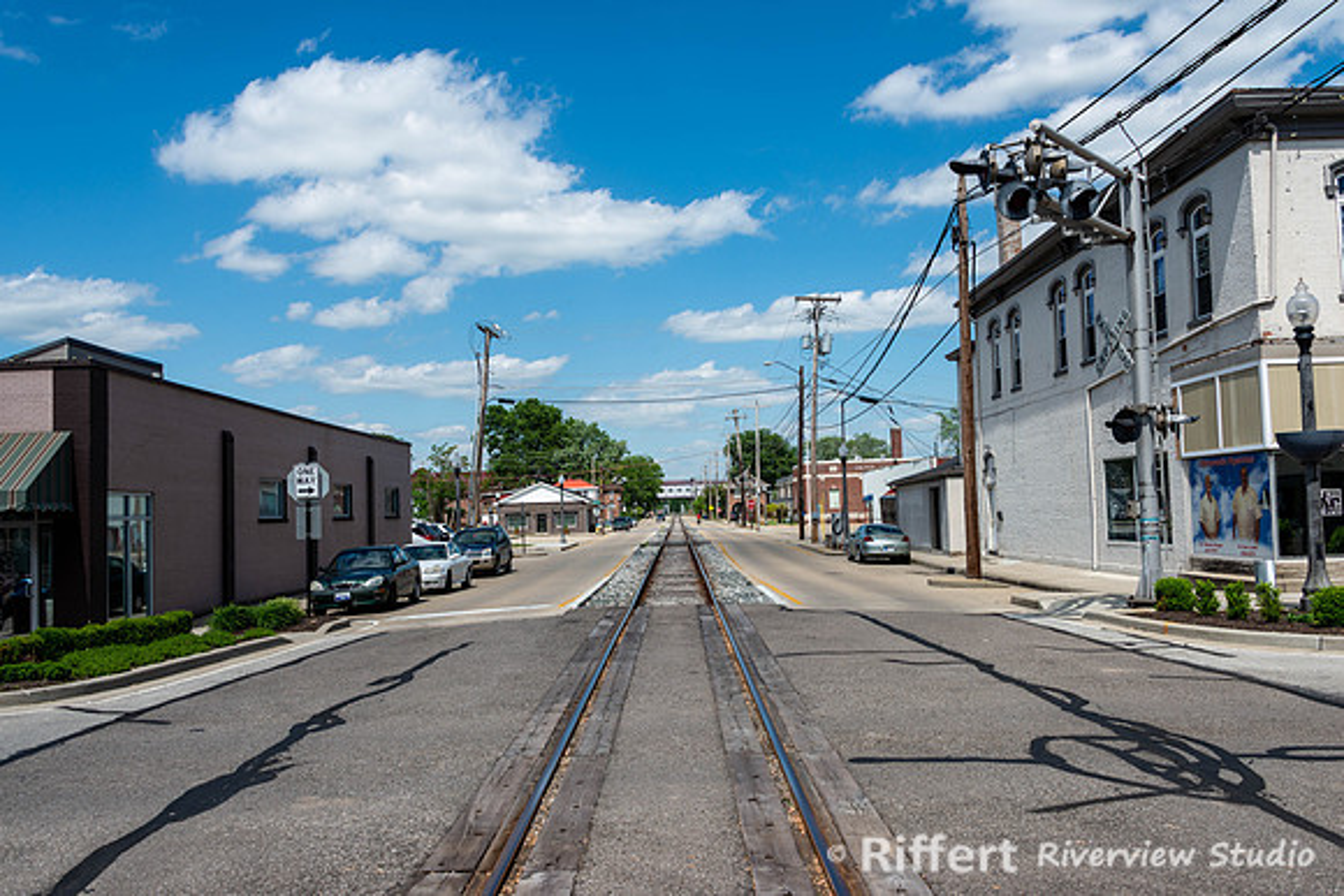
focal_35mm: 32
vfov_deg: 41.1
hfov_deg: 58.7
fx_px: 1195
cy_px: 448
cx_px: 672
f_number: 9
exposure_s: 1/320
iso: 100
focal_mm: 32
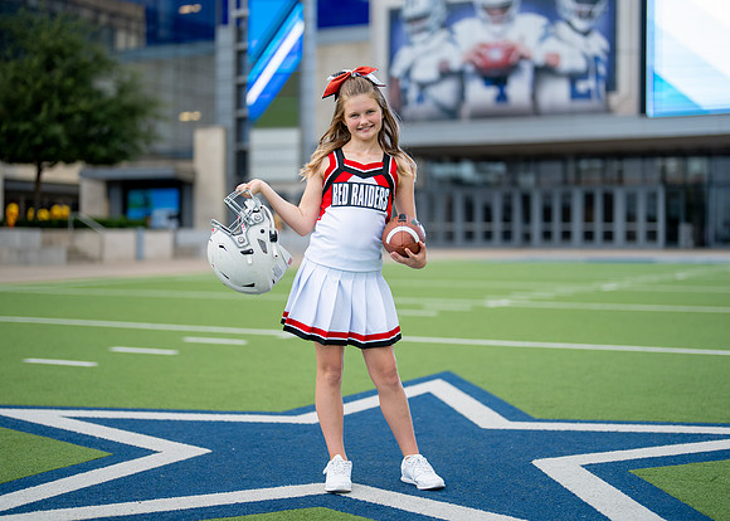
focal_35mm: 59
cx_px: 372
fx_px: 1226
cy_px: 253
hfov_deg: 33.2
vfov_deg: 24.0
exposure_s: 1/1600
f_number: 1.2
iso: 160
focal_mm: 50
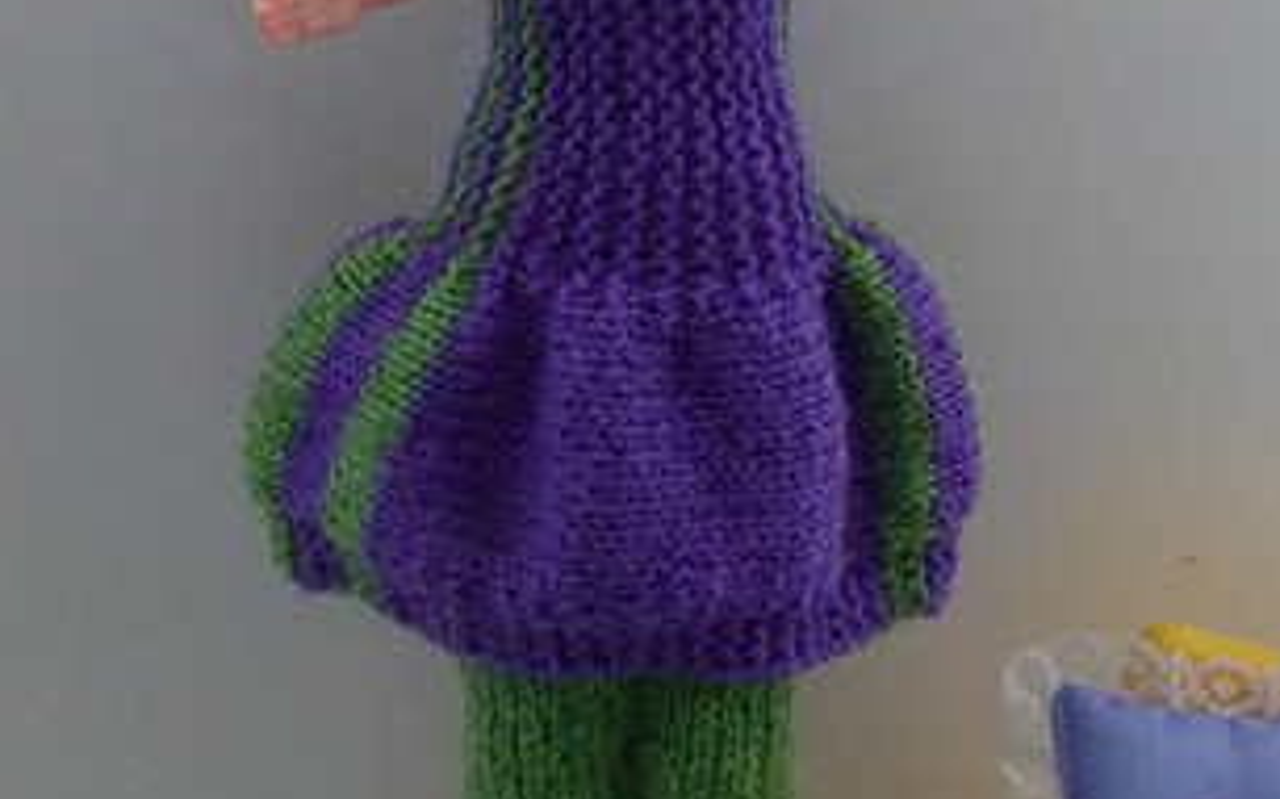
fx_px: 2859
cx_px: 761
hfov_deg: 25.2
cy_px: 222
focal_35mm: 82
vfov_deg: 15.8
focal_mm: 6.7
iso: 400
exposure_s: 1/60
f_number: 3.1
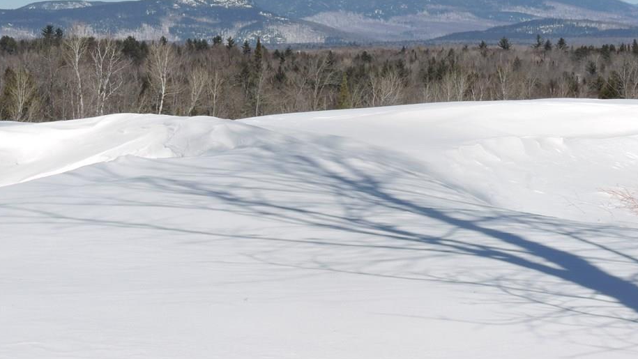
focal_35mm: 128
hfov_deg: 16.8
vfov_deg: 9.5
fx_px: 2166
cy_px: 94
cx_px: 285
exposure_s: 1/1250
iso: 100
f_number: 4.7
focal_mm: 18.7
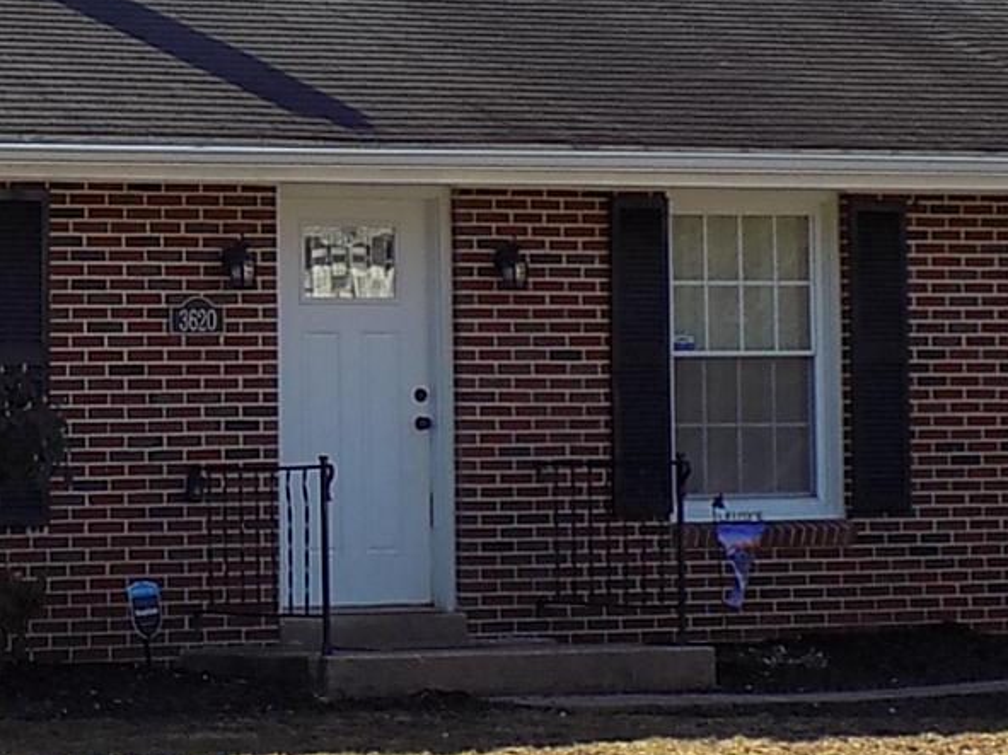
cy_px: 302
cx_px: 80
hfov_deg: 11.2
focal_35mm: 176
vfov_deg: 8.4
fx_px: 5124
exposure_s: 1/320
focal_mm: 11.5
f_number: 4.1
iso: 80
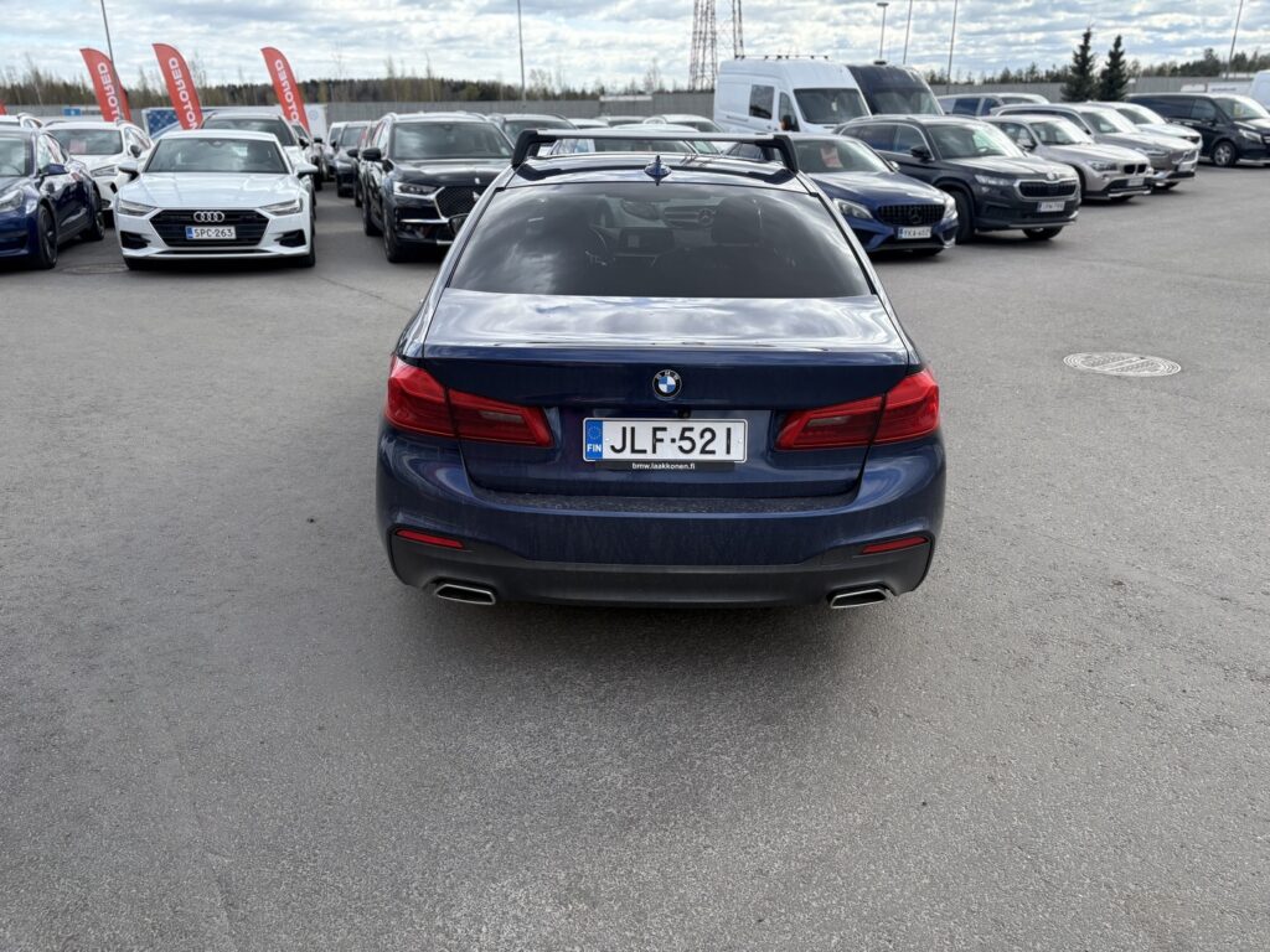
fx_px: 954
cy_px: 476
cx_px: 635
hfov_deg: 67.3
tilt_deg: -19.5
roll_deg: +1.3
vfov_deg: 53.1
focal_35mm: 26
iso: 50
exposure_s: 1/1117
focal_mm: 5.96
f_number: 1.6
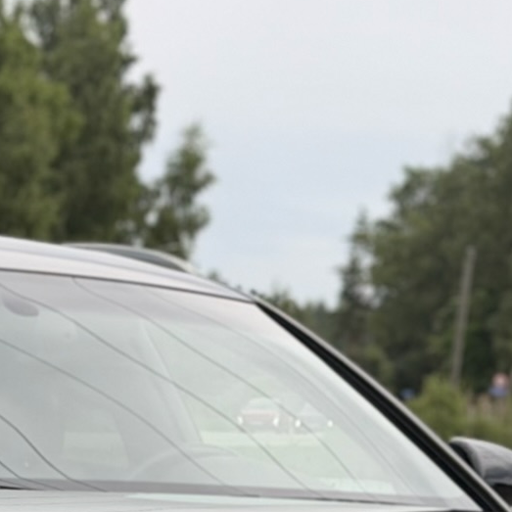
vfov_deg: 10.2
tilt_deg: -7.1
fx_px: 2778
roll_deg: +1.1
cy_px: 737
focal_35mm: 166
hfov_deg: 10.5
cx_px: 107
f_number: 1.78
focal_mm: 6.76
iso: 64
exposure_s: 1/1715
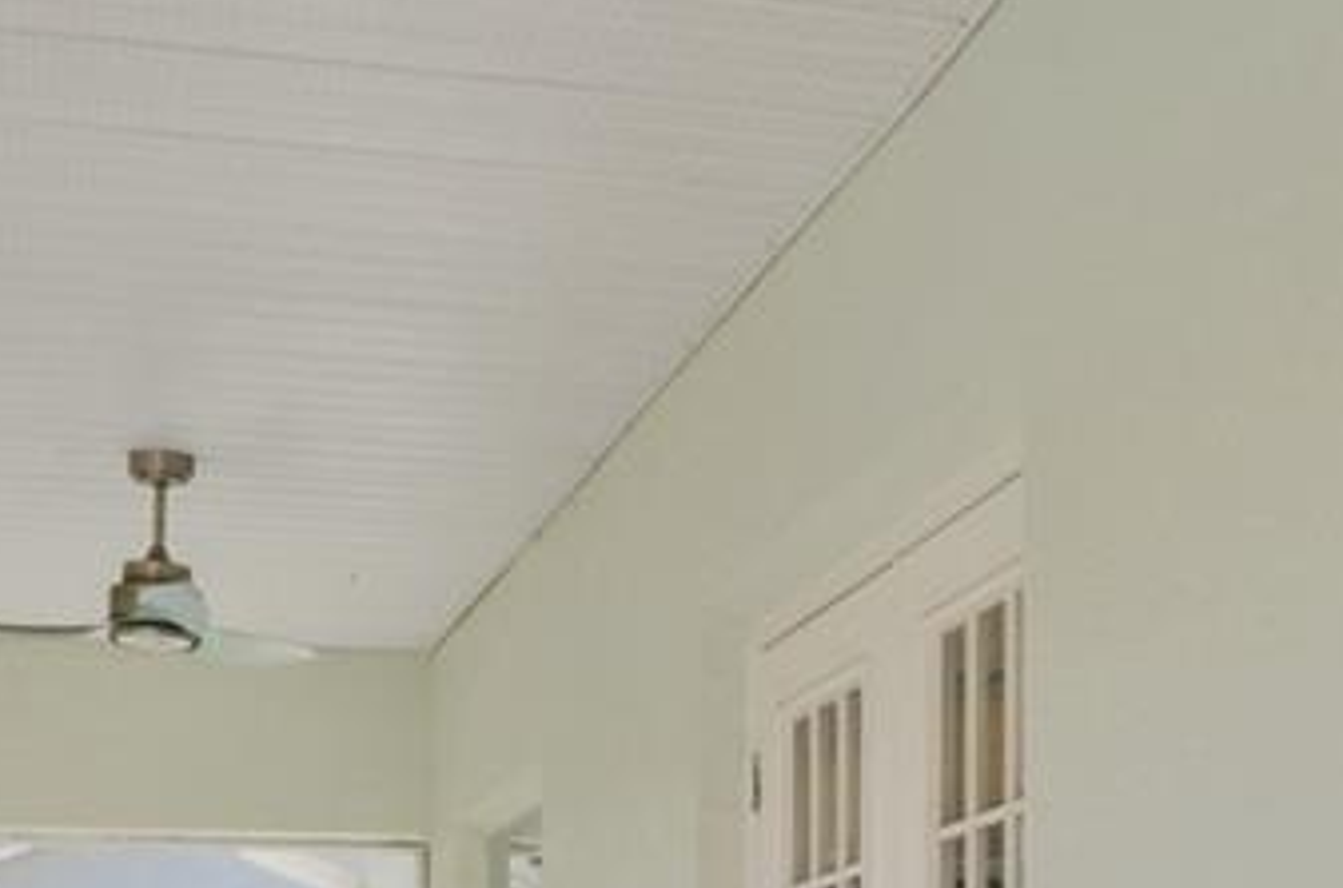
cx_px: 797
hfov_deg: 25.9
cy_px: 1185
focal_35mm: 78
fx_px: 2917
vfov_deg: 16.3
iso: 250
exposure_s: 1/200
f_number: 8
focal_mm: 11
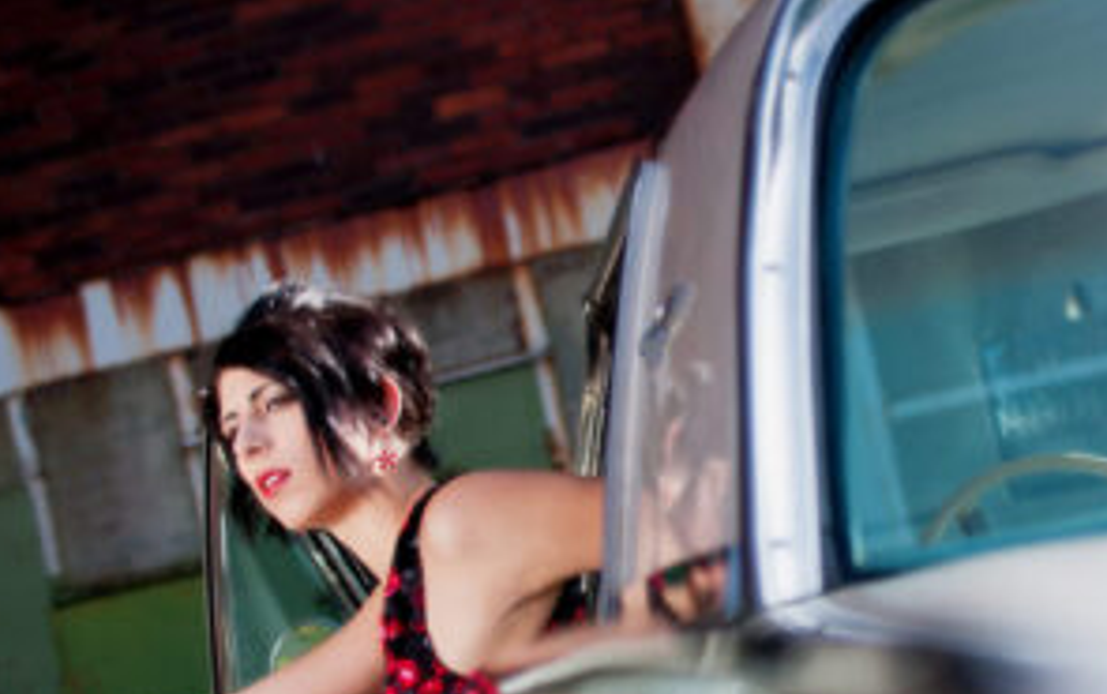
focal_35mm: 82
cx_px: 649
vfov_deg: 16.0
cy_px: 469
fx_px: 2470
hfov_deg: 25.2
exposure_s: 1/4000
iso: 200
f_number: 2.5
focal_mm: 35
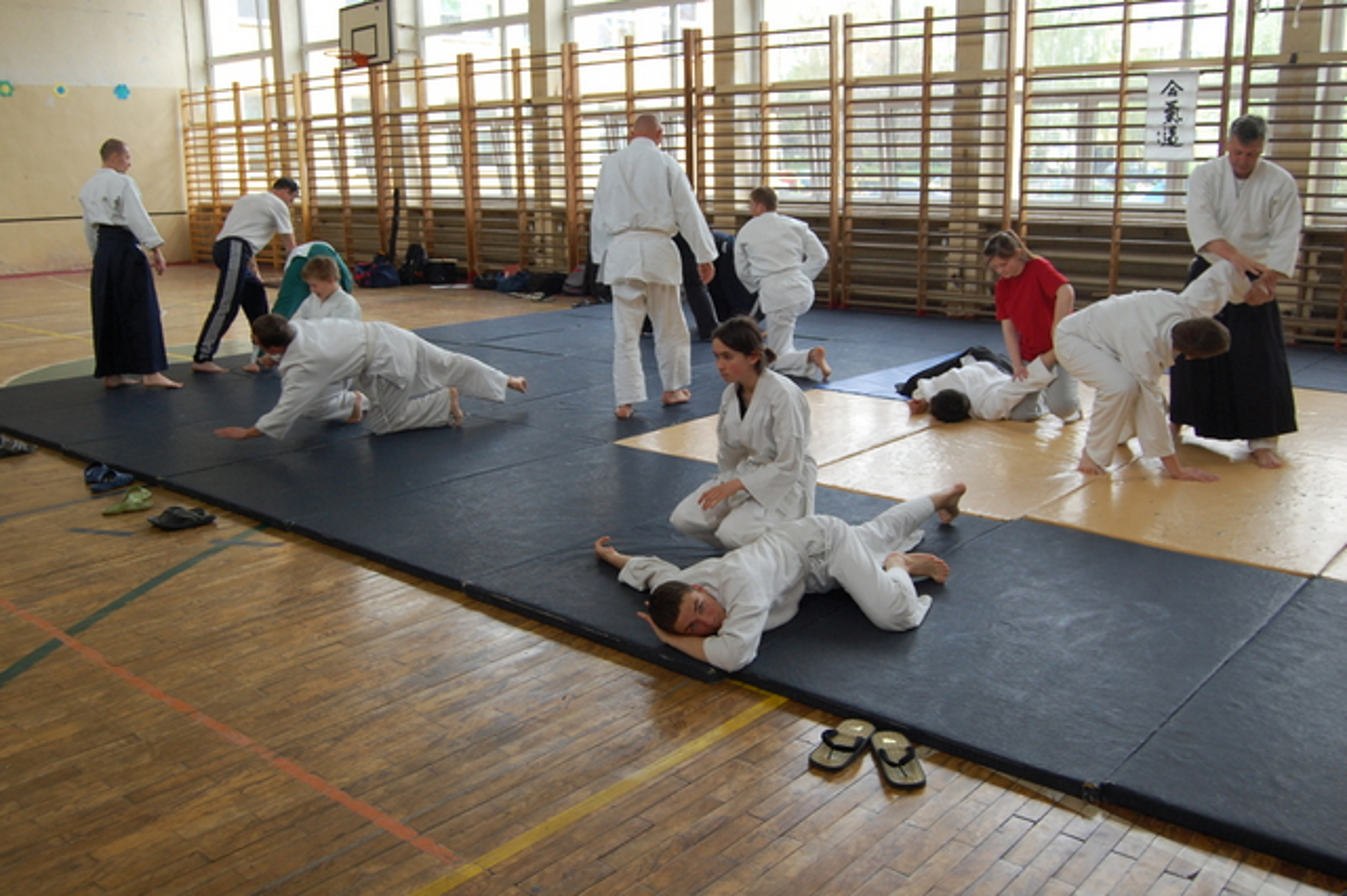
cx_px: 674
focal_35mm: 33
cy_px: 448
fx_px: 1234
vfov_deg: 39.9
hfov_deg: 57.2
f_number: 5
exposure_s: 1/100
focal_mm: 22
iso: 400
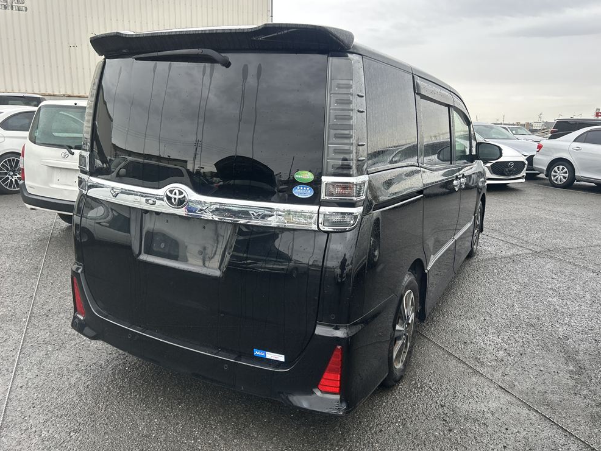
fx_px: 469
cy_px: 219
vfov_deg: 51.4
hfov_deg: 65.3
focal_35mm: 27
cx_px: 300
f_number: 1.5
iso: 40
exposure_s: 1/173
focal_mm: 5.7
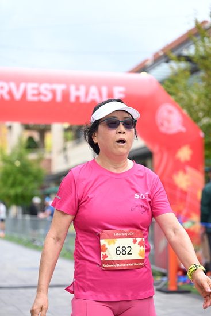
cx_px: 106
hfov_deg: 19.5
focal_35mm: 70
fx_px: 615
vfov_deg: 28.8
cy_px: 158
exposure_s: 1/1600
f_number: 2.8
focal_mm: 70
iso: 640
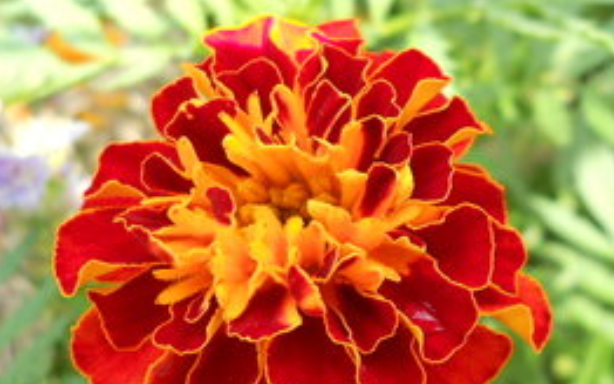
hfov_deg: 34.8
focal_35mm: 58
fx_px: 971
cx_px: 396
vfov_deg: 22.4
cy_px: 177
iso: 80
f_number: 3.1
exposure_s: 1/160
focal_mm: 6.72
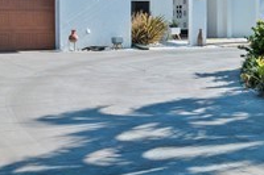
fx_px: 557
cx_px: 183
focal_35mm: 76
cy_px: 14
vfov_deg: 17.6
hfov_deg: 26.5
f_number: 8
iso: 400
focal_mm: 14
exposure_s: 1/1000
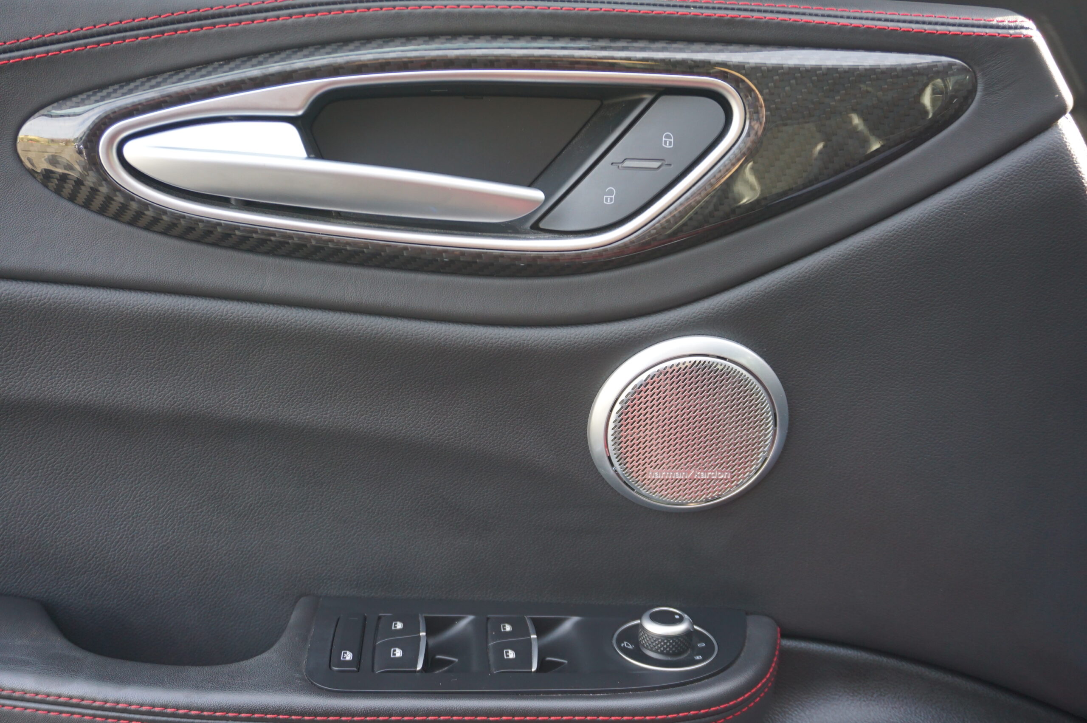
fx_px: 1177
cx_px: 544
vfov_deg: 34.1
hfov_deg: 49.6
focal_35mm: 39
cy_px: 362
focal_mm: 26
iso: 500
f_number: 4.5
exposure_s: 1/160
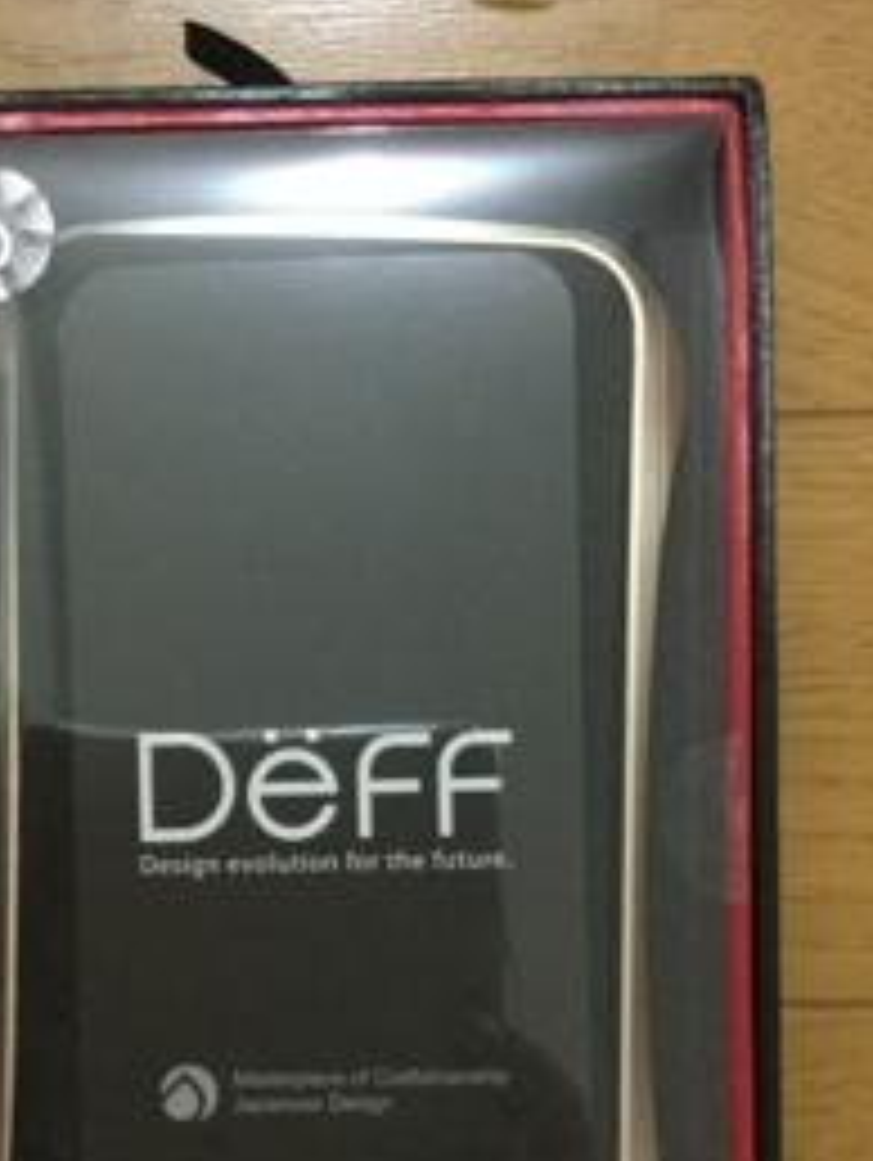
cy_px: 806
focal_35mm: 60
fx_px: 2014
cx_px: 398
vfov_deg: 31.8
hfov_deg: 24.4
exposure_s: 1/15
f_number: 2.4
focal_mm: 3.3
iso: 320
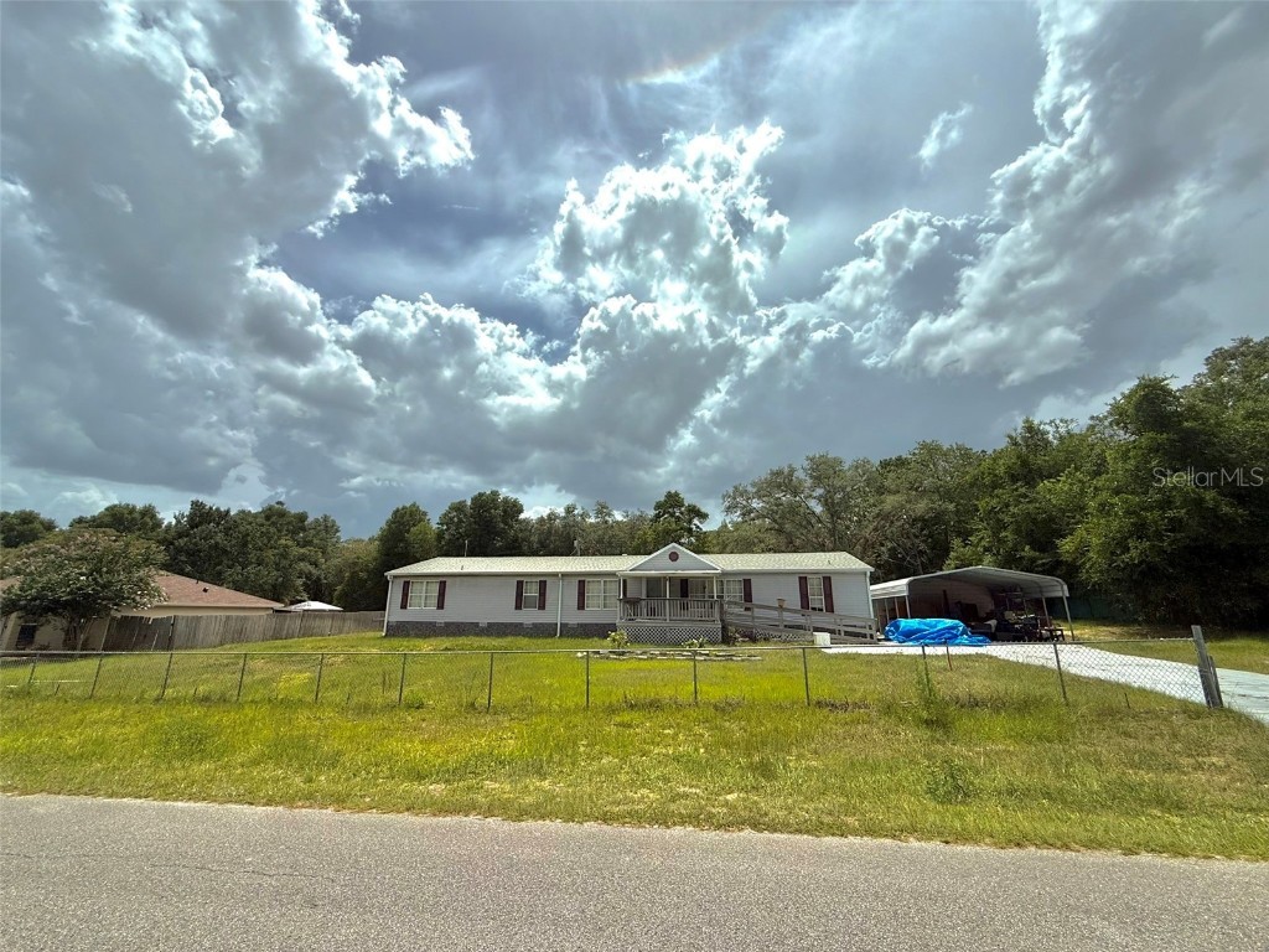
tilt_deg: +15.0
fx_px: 513
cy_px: 476
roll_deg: +0.2
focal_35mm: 14
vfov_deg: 85.7
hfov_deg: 102.1
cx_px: 634
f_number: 2.2
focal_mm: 2.22
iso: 40
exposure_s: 1/5618
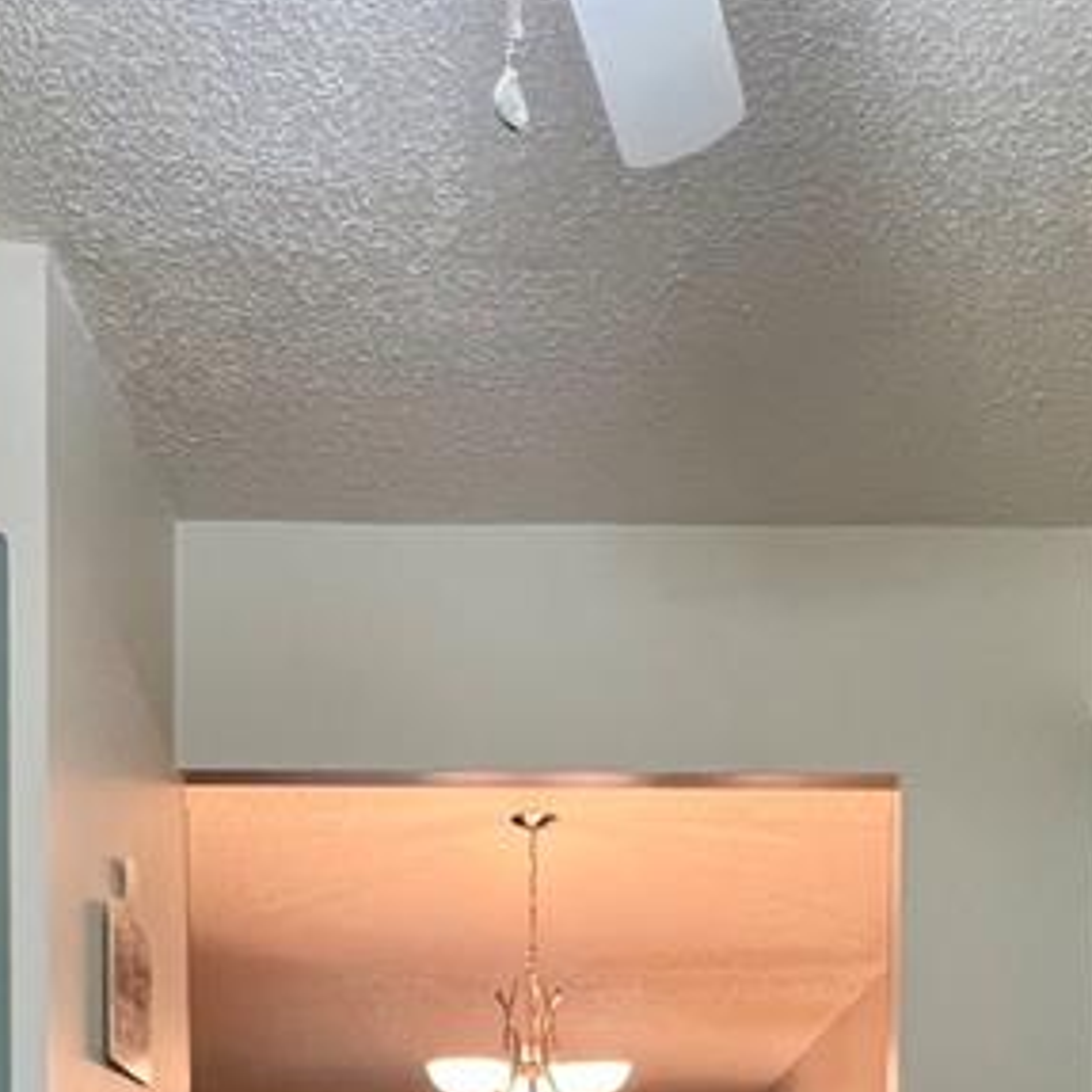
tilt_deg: -2.1
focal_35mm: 41
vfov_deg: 32.4
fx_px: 1463
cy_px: 1370
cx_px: 556
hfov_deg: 40.9
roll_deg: -0.4
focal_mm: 1.57
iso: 250
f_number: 1.8
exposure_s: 1/60
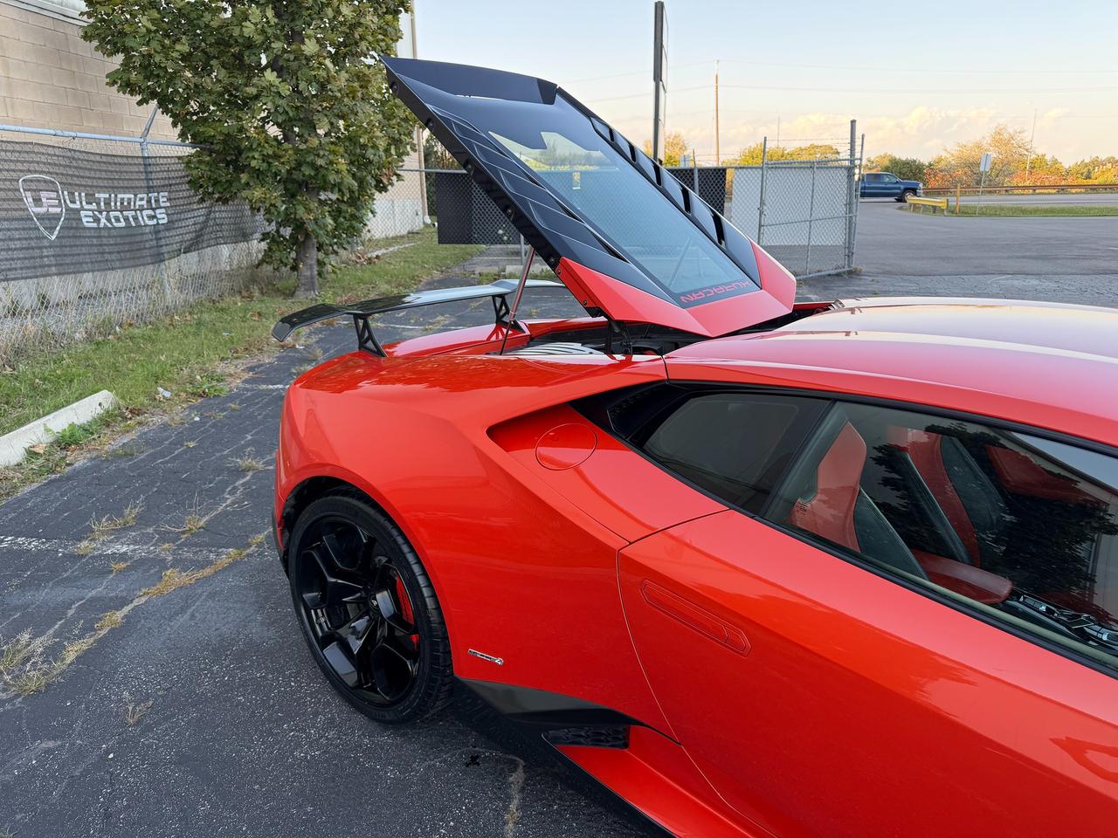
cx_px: 559
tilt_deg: -14.1
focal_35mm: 24
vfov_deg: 56.8
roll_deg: +0.5
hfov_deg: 71.6
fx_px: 775
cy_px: 419
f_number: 1.78
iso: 80
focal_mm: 6.76
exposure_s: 1/267
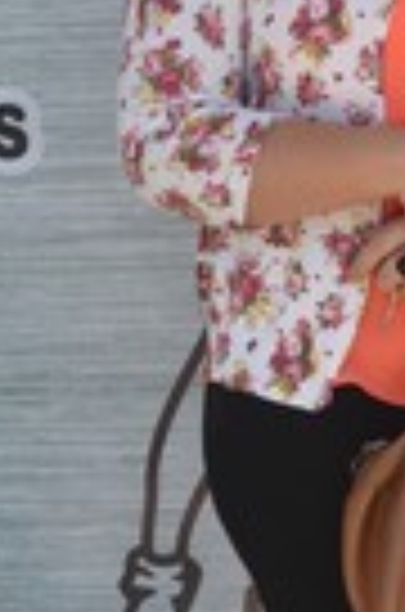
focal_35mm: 189
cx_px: 648
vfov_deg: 10.9
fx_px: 3205
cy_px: 436
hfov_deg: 7.1
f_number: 6.3
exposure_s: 1/160
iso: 100
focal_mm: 38
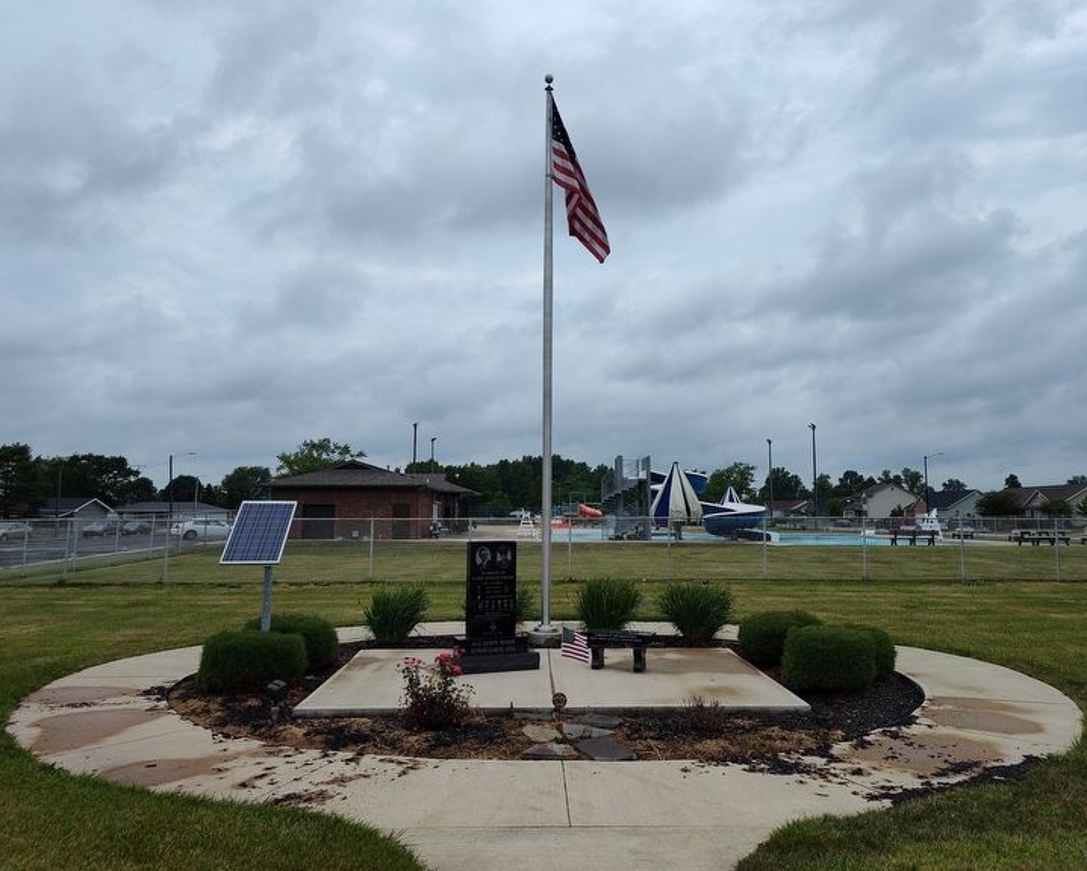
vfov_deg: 56.8
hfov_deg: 68.1
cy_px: 421
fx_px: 805
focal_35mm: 25
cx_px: 563
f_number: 1.8
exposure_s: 1/2118
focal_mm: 5.56
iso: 100
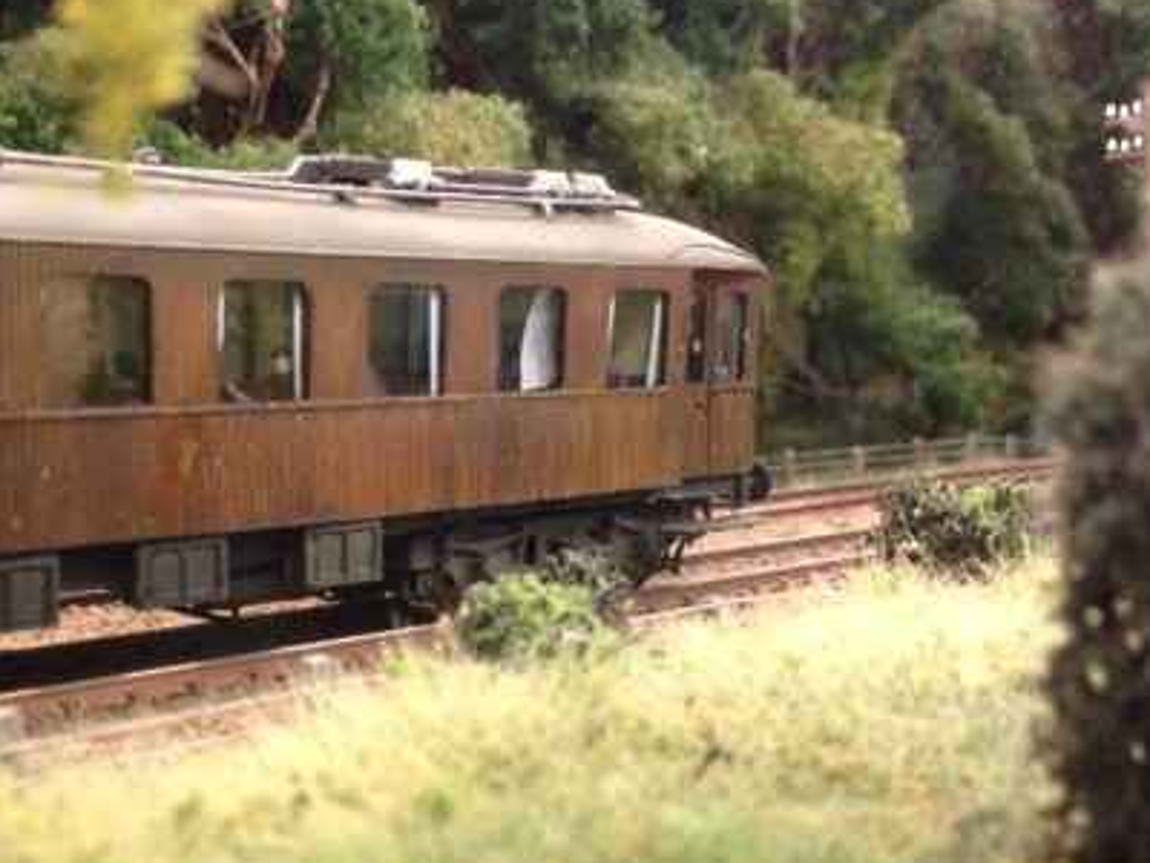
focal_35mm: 56
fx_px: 1860
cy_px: 581
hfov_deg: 34.1
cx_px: 408
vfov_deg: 25.9
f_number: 2.4
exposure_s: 1/20
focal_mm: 4.28
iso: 200
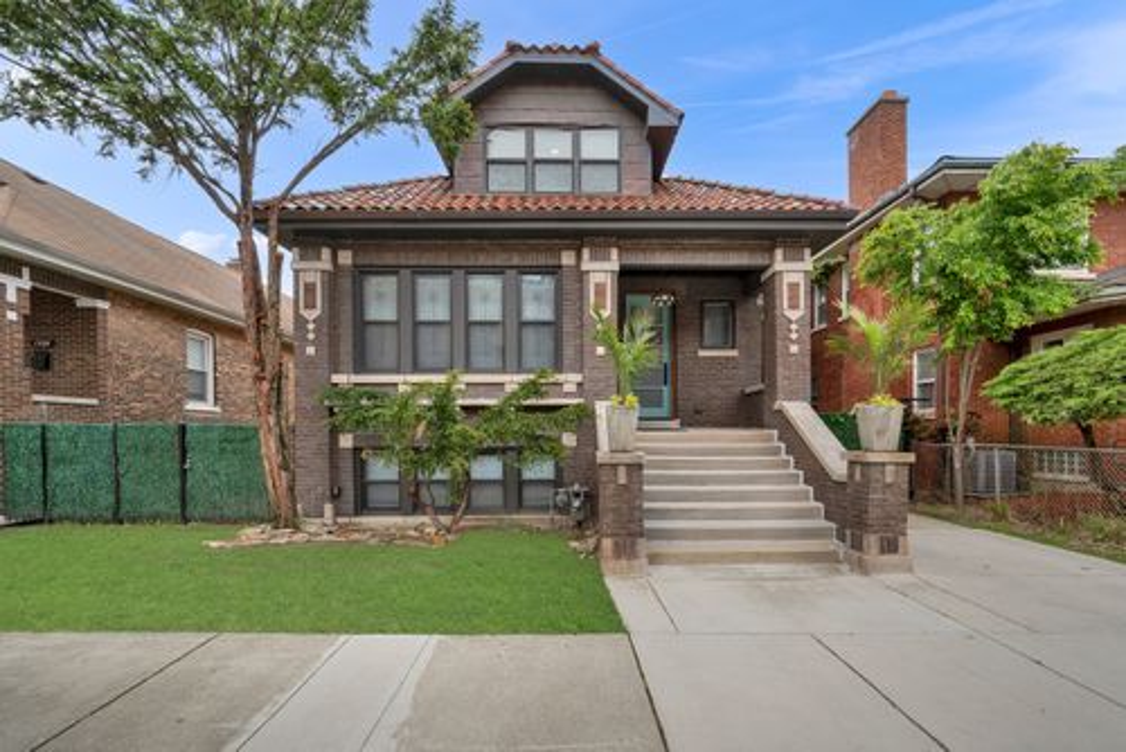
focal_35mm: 14
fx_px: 438
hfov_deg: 104.2
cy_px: 376
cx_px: 563
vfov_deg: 81.3
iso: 400
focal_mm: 14
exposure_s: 1/500
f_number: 6.3
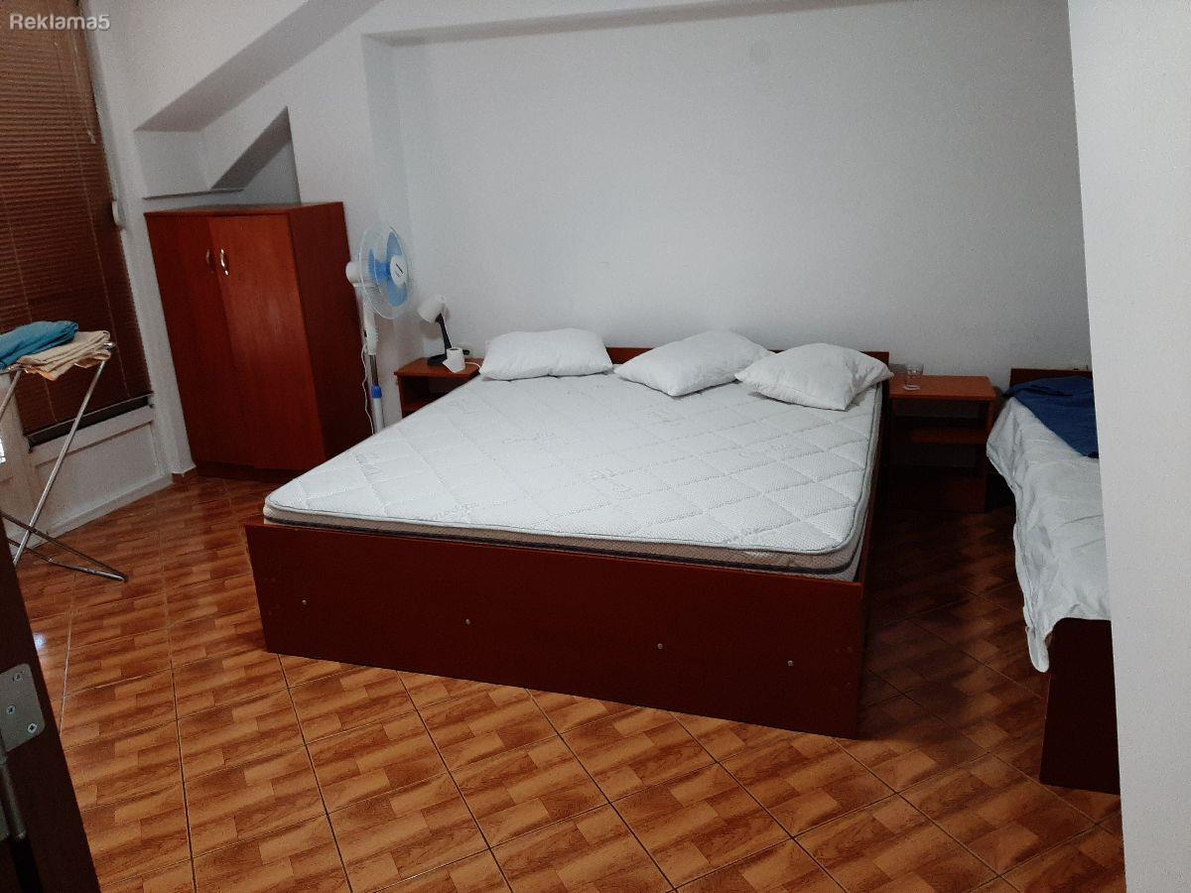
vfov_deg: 53.1
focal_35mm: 26
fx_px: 895
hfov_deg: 67.3
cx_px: 596
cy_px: 446
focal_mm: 3.93
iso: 160
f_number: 1.7
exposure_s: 1/60
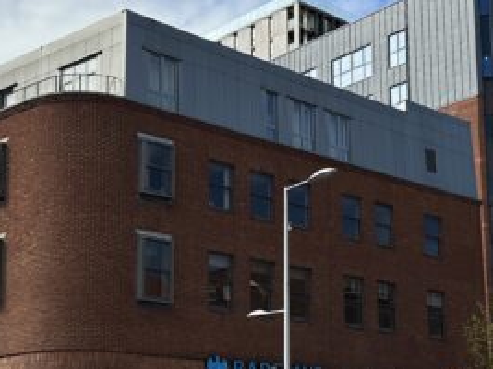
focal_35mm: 69
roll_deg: +0.8
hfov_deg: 28.2
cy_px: 264
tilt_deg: +11.2
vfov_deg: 21.2
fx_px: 982
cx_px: 260
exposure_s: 1/4016
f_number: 1.78
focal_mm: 6.86
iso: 80
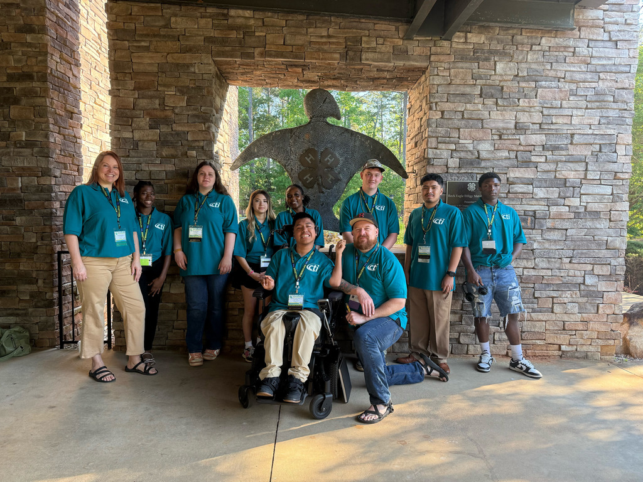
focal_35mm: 24
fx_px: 446
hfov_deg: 71.6
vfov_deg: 56.8
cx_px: 322
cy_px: 241
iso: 160
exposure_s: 1/234
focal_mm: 6.76
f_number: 1.78
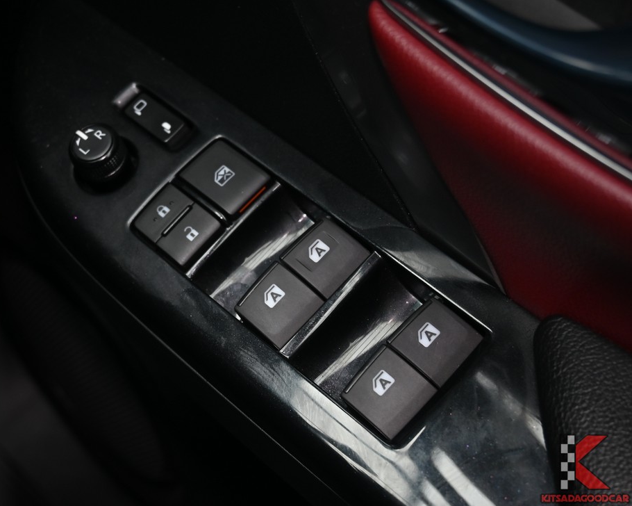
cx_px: 251
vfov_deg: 25.8
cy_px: 254
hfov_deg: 31.9
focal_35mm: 59
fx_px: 1104
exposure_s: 1/30
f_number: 5.6
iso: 400
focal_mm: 35
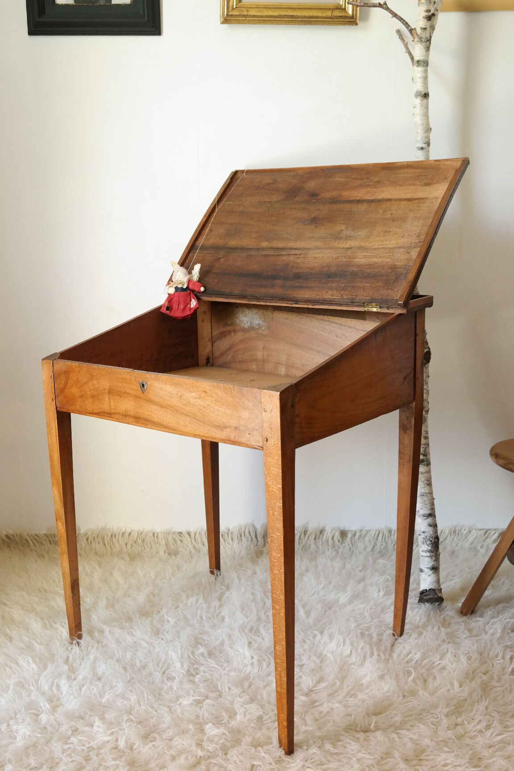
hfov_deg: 36.9
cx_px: 257
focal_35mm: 36
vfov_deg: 53.1
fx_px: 771
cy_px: 386
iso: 1600
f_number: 5.6
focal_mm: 24
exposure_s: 1/50
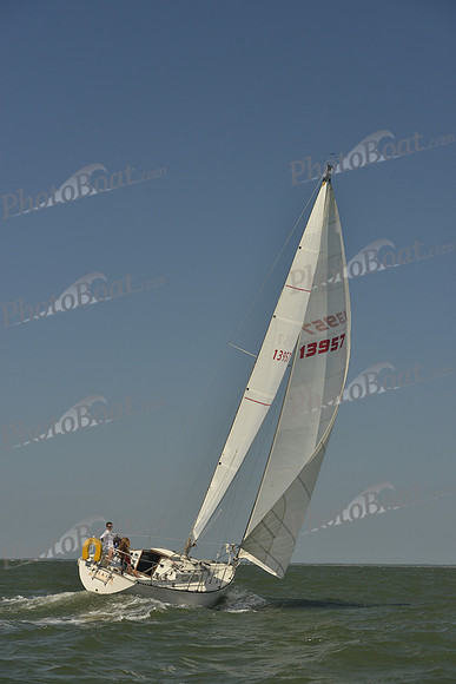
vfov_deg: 28.8
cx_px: 228
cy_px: 342
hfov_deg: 19.5
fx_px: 1329
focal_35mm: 70
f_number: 8
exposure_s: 1/1000
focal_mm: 70
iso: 280
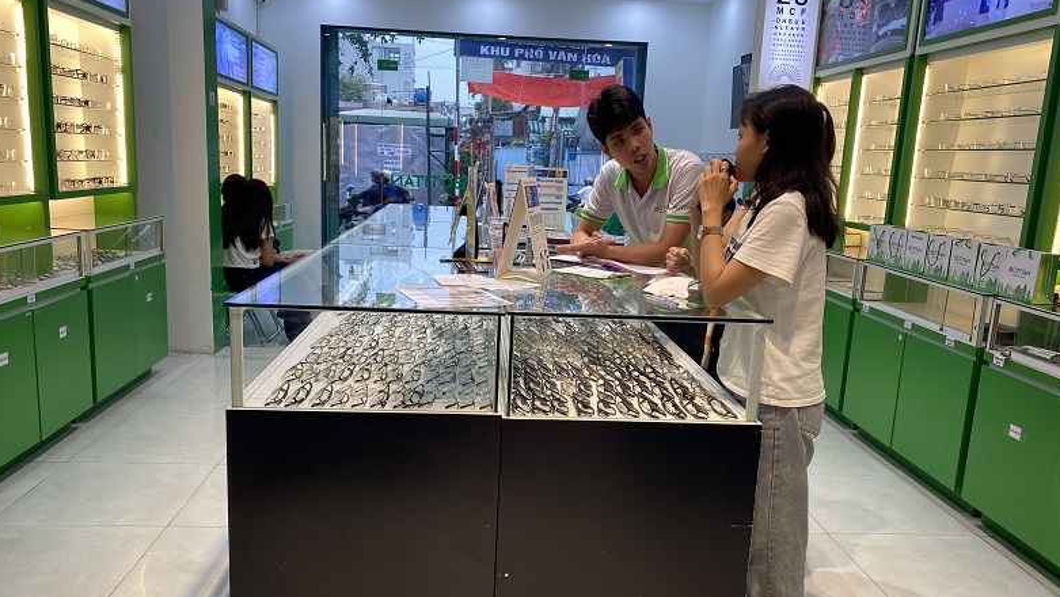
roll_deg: -3.7
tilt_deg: -11.8
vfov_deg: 40.2
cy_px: 328
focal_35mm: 29
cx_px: 536
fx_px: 815
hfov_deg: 66.0
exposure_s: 1/100
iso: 50
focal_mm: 4.25
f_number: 1.8
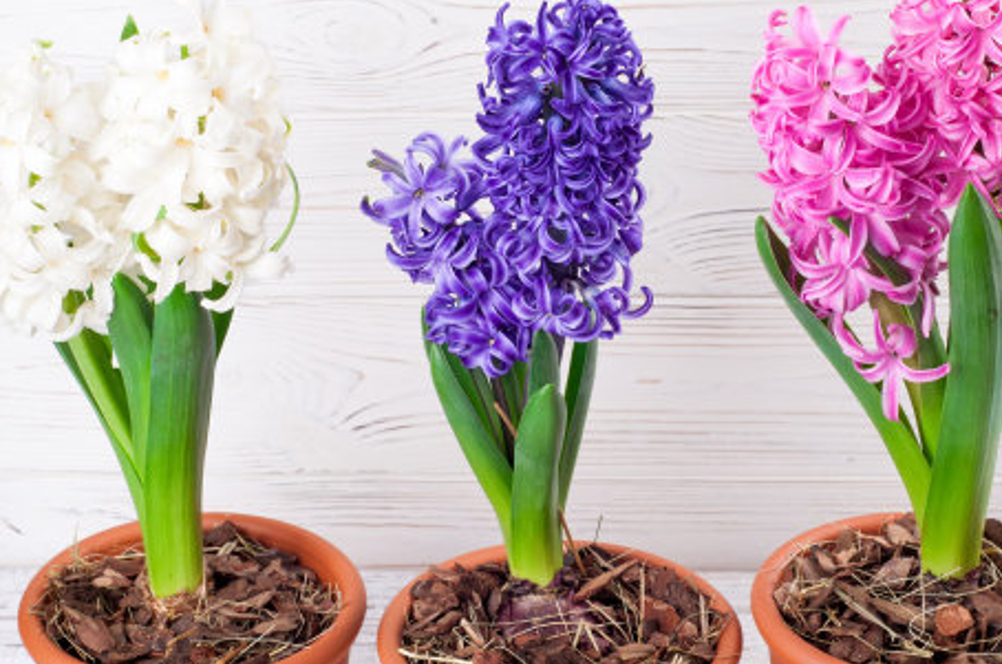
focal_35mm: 101
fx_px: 2806
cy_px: 315
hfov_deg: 20.2
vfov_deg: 13.5
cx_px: 547
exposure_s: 1/160
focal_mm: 50
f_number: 10
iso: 200
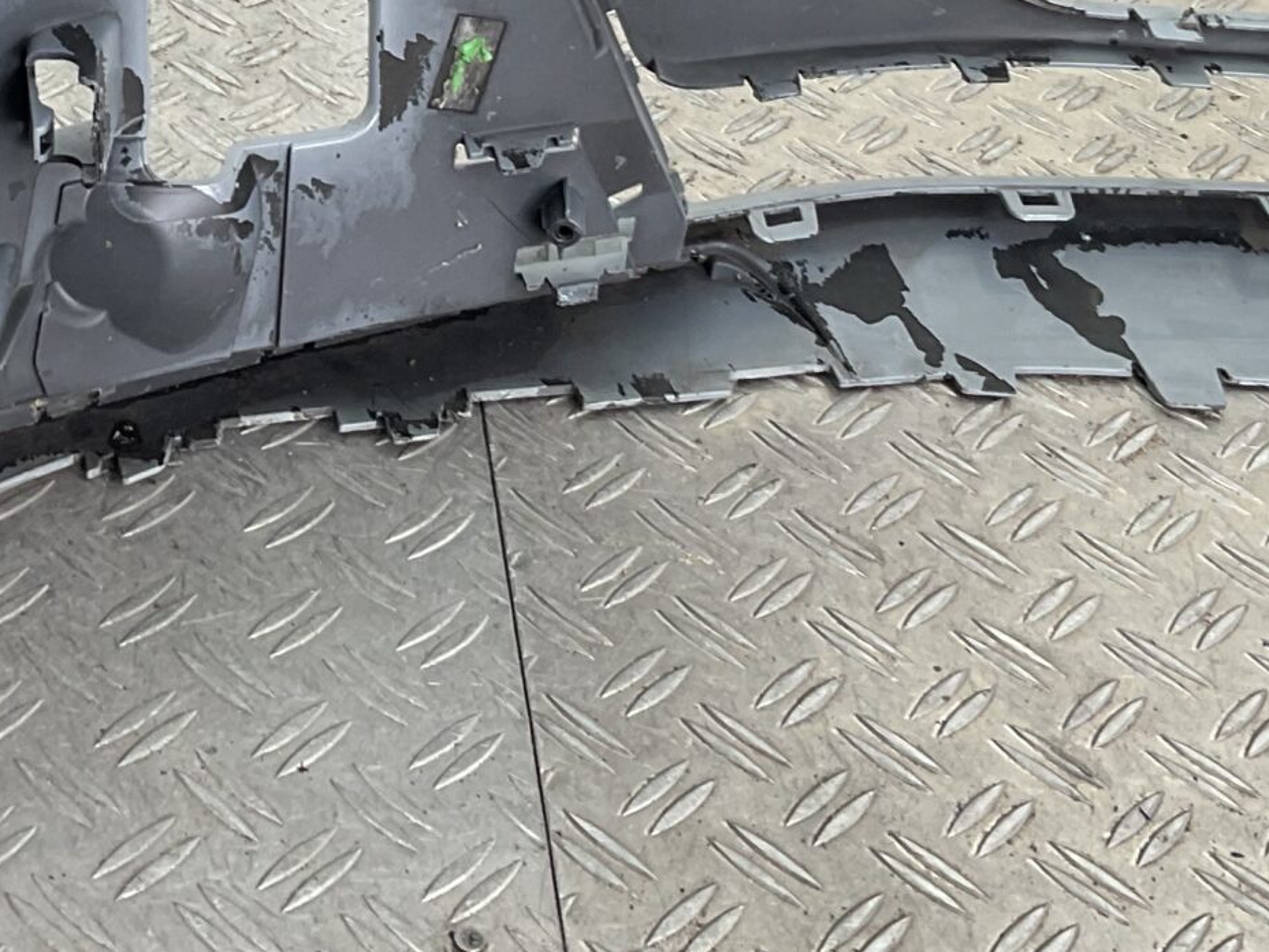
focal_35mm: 80
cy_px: -112
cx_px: 256
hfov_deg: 24.0
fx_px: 2933
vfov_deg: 17.7
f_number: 1.8
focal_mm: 3
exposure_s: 1/100
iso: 20
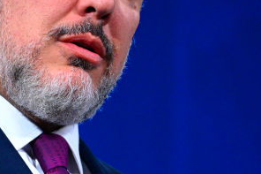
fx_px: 3630
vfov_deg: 2.7
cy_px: 30
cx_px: 114
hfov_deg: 4.1
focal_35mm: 501
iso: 2000
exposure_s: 1/160
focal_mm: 145
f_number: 5.6
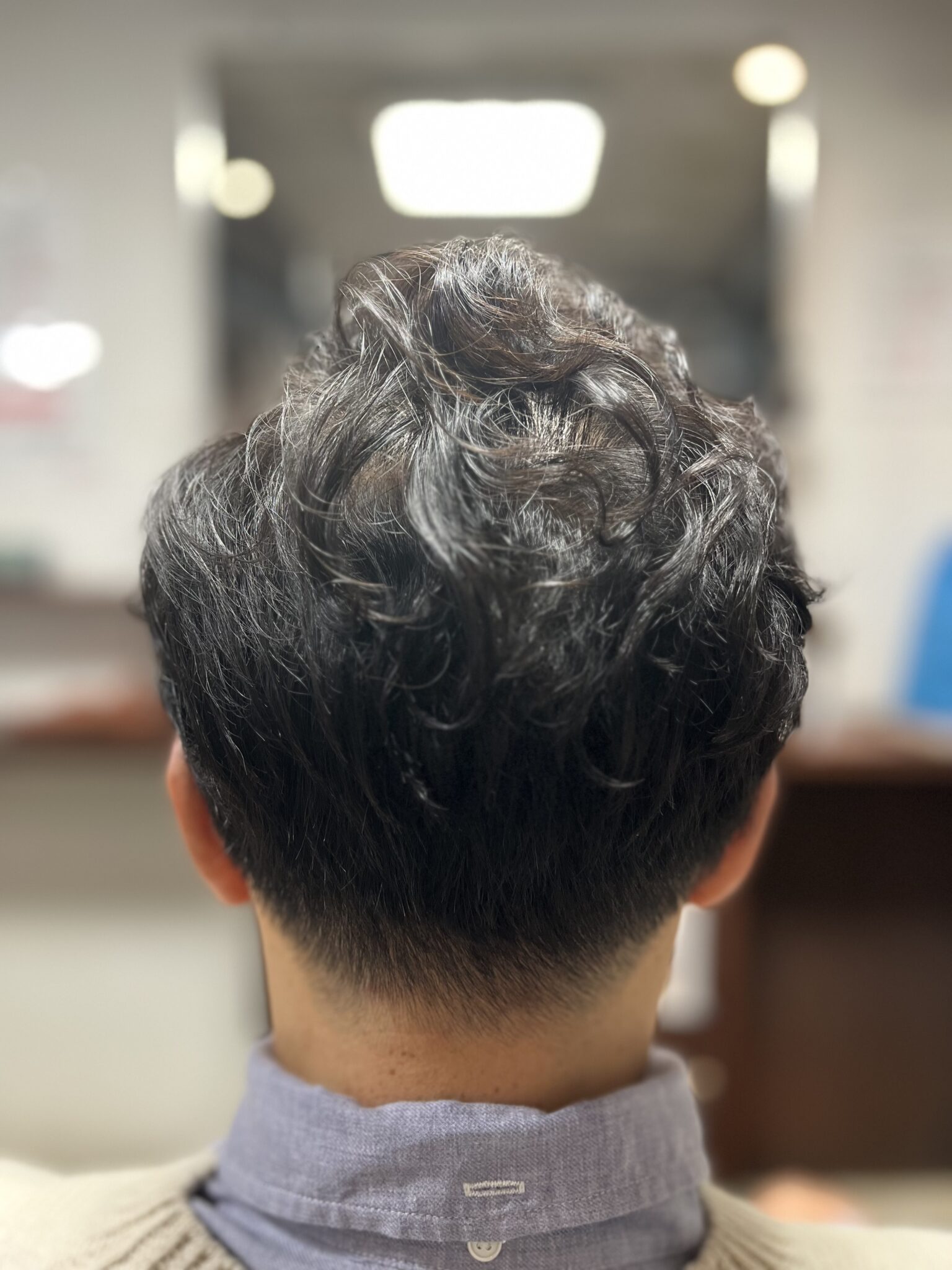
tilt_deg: -6.1
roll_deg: +0.7
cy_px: 635
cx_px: 476
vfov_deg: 67.3
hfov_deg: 53.1
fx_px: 953
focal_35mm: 26
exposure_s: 1/50
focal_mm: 5.1
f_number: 1.6
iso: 160
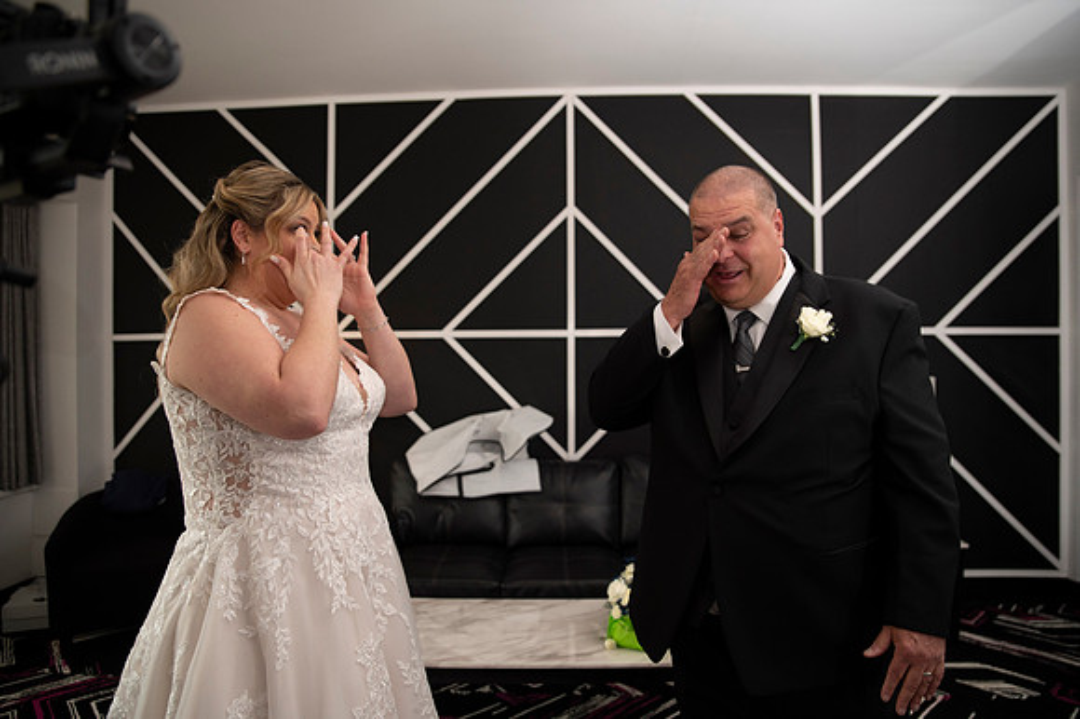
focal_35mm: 24
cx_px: 540
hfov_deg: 73.8
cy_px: 360
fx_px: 720
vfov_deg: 53.1
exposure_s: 1/1600
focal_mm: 24
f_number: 2.8
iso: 1600
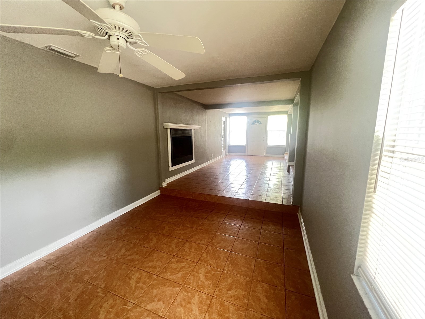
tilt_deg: -8.8
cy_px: 160
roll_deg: +0.5
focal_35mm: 13
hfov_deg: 106.2
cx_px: 212
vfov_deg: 89.9
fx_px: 160
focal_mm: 1.57
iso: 400
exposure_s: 1/60
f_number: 1.8
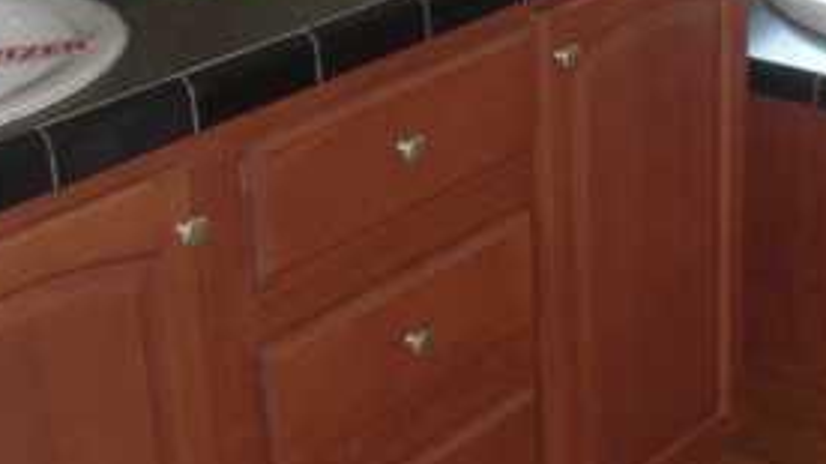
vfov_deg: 13.1
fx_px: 1992
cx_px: 865
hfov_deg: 22.3
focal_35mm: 91
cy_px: 6
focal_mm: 6.3
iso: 200
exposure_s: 1/60
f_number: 2.8
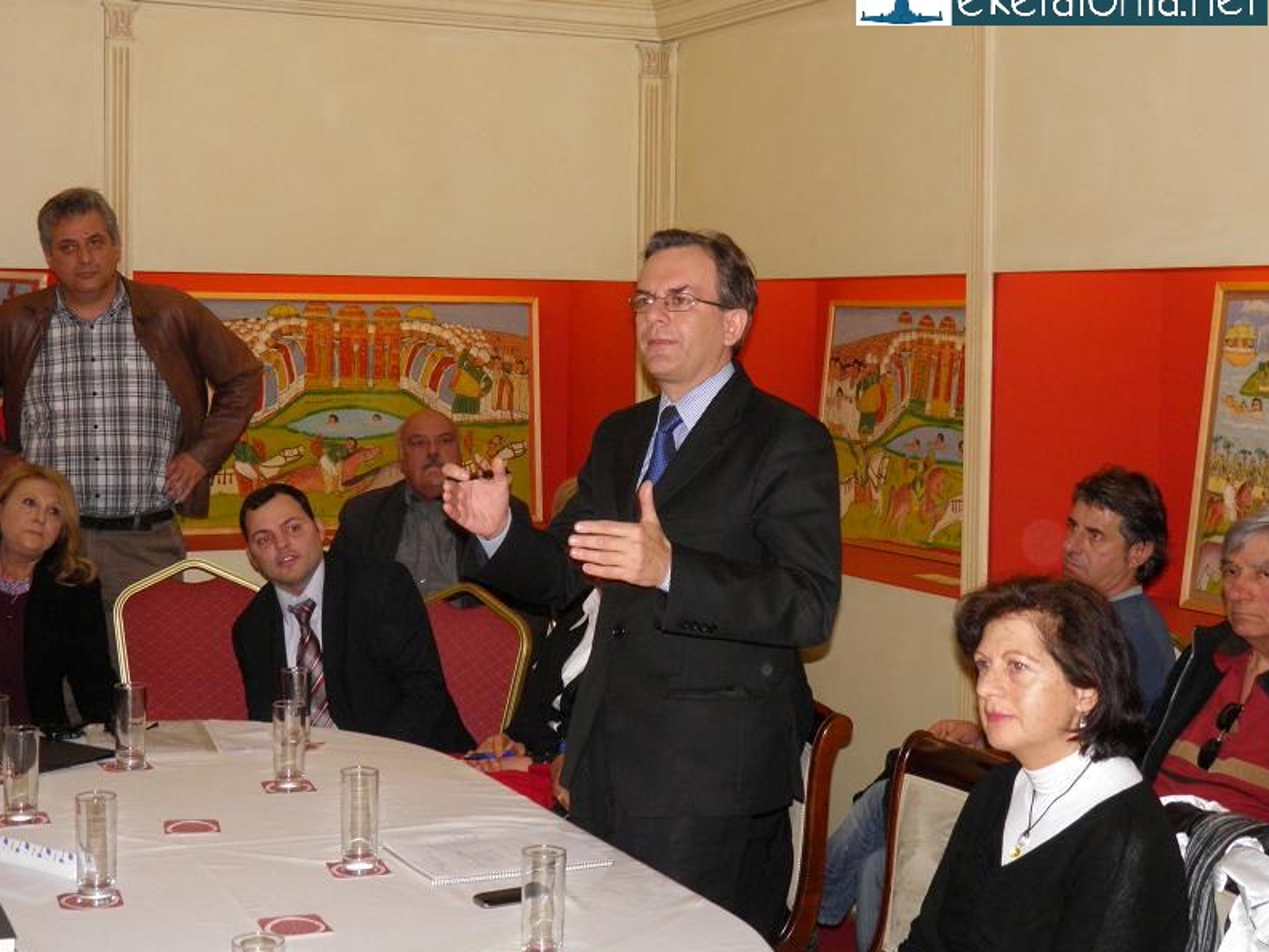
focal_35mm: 53
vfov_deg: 27.5
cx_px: 613
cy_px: 451
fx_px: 1943
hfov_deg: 36.2
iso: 160
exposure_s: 1/80
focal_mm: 8.9
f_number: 3.5
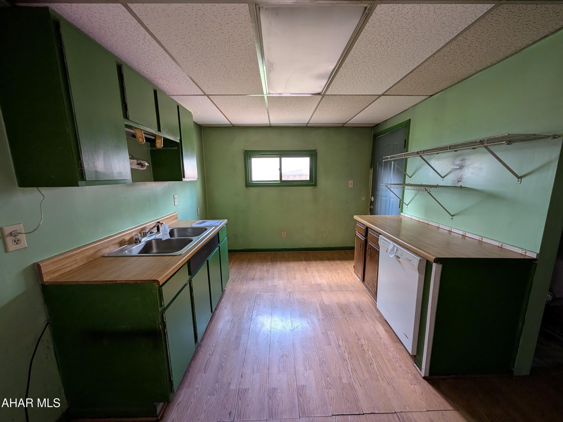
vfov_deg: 94.5
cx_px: 282
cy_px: 211
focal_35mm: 12
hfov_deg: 110.5
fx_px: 195
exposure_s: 1/44
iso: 131
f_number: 1.7
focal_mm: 2.02
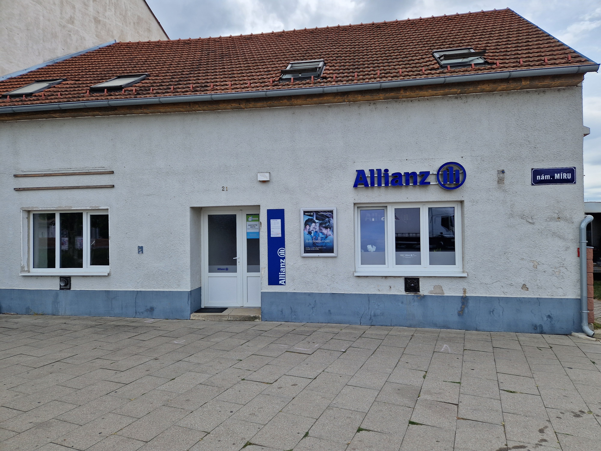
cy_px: 226
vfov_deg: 58.9
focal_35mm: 23
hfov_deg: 73.9
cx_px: 300
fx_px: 399
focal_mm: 5.4
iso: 50
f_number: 1.8
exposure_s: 1/1460
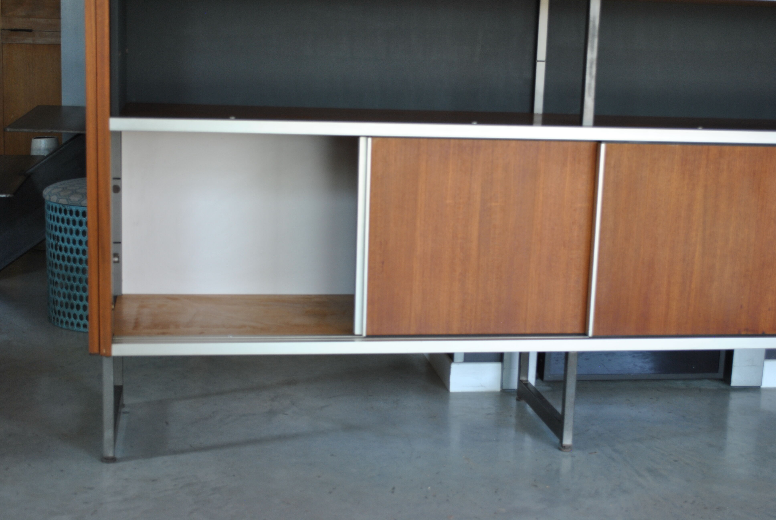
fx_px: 1165
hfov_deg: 36.8
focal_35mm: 54
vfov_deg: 25.1
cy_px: 260
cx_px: 388
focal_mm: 36
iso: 200
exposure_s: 1/40
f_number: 5
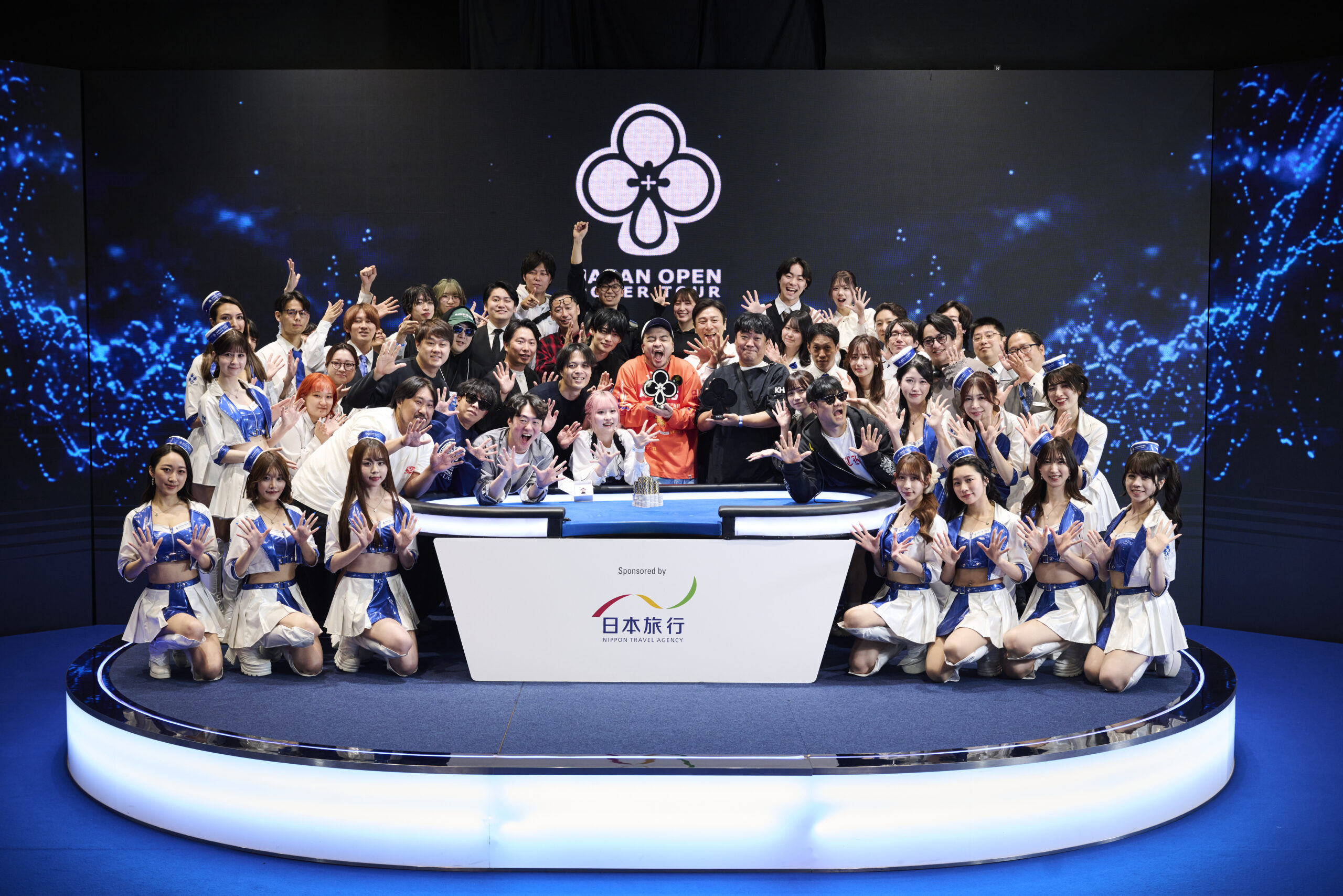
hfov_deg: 48.5
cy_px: 448
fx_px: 1492
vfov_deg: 33.4
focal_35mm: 40
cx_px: 672
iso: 1000
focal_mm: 40
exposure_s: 1/125
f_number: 5
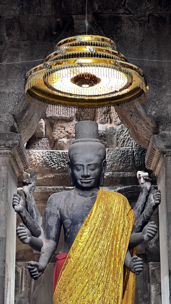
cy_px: 152
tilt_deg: +15.3
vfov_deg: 25.3
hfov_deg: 14.4
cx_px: 82
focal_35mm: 84
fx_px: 677
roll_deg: -0.3
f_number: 2.8
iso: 250
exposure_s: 1/61
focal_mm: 9
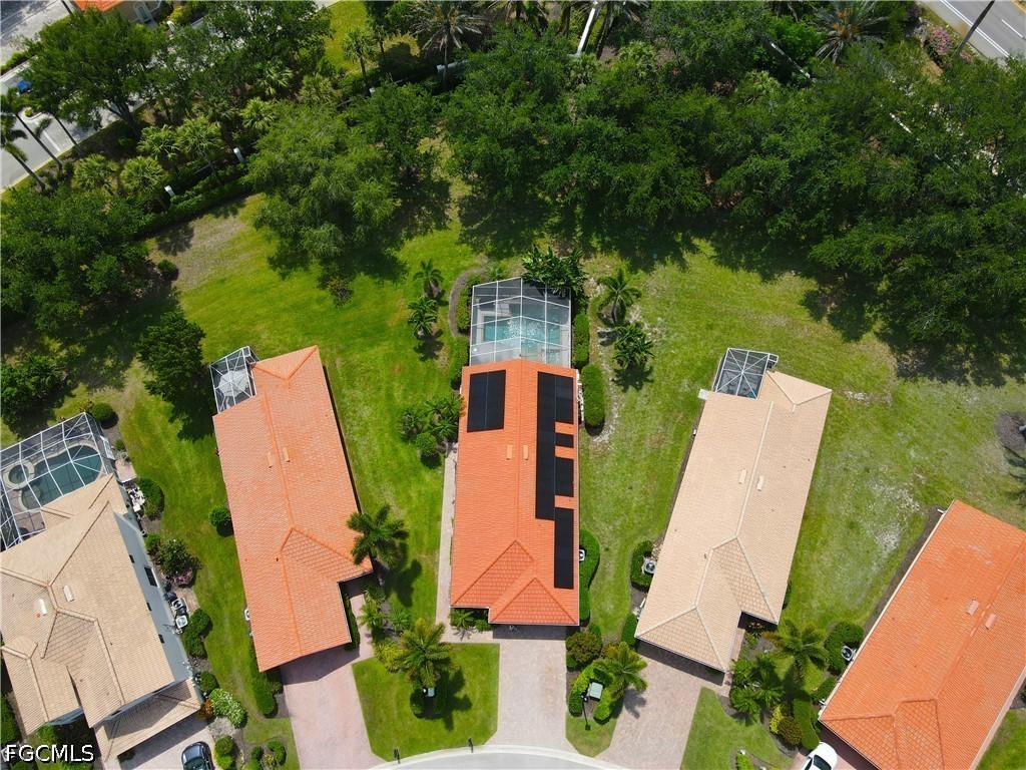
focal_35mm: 24
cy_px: 385
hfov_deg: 71.6
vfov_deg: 56.8
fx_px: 711
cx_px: 513
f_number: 2.8
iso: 100
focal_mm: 4.5
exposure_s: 1/640
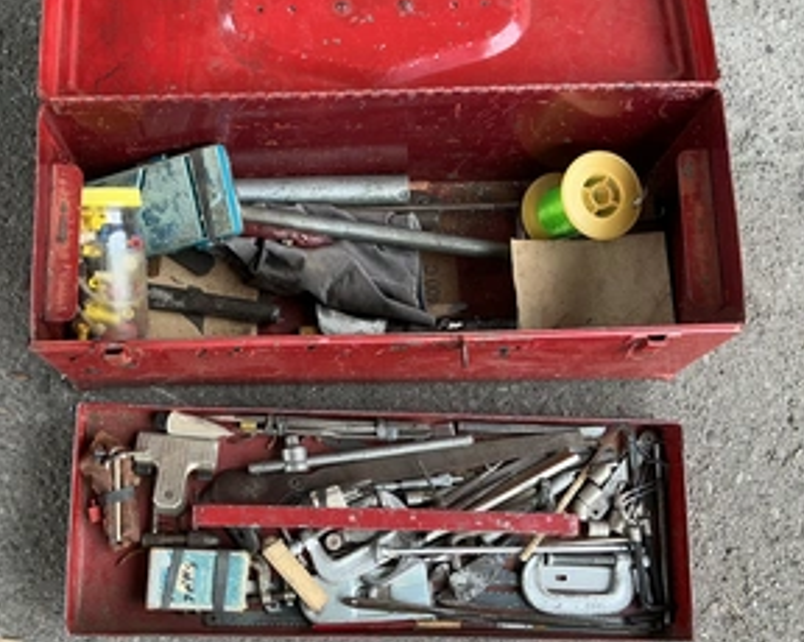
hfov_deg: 47.6
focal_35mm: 38
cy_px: 374
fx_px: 904
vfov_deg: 39.0
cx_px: 307
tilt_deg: -79.8
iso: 20
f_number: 1.8
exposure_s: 1/122
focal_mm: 3
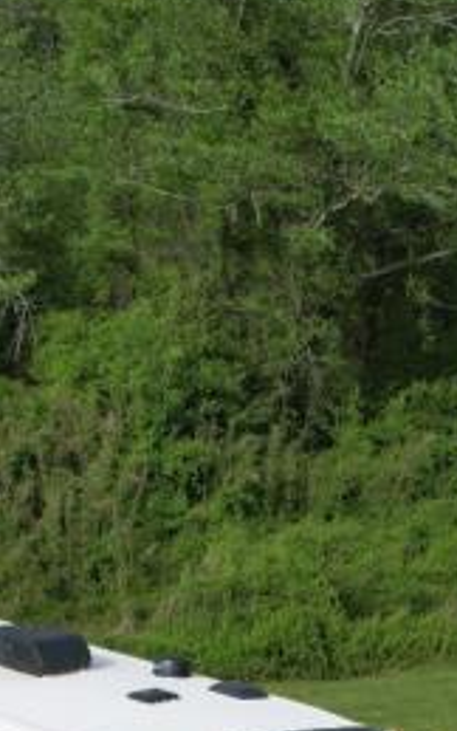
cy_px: 861
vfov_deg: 19.0
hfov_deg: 12.6
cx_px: 336
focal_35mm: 104
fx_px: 2071
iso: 100
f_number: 2.8
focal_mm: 8.38
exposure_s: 1/250
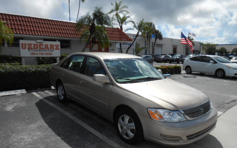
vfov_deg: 44.5
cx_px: 118
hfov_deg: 66.5
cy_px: 79
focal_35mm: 28
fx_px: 181
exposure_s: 1/1500
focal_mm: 4.6
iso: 80
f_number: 3.5
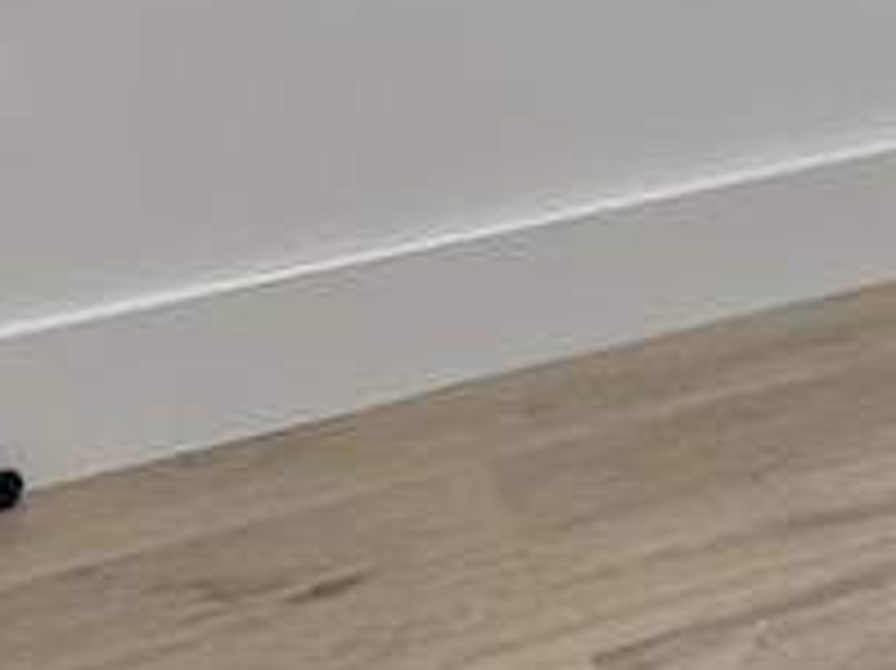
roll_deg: -0.1
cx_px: 1580
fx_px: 2328
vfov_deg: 13.9
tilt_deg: -0.2
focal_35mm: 90
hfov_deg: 17.8
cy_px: -674
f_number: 2.2
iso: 125
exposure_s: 1/120
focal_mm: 2.22
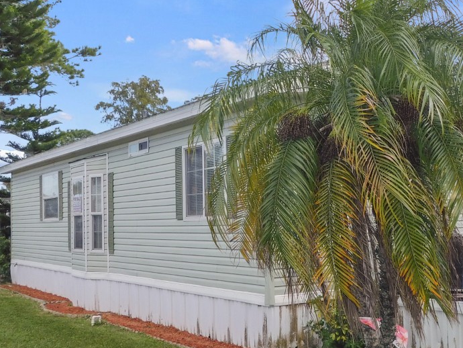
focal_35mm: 48
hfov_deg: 39.0
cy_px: 175
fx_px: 642
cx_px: 322
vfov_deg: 30.3
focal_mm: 4
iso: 125
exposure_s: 1/500
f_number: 3
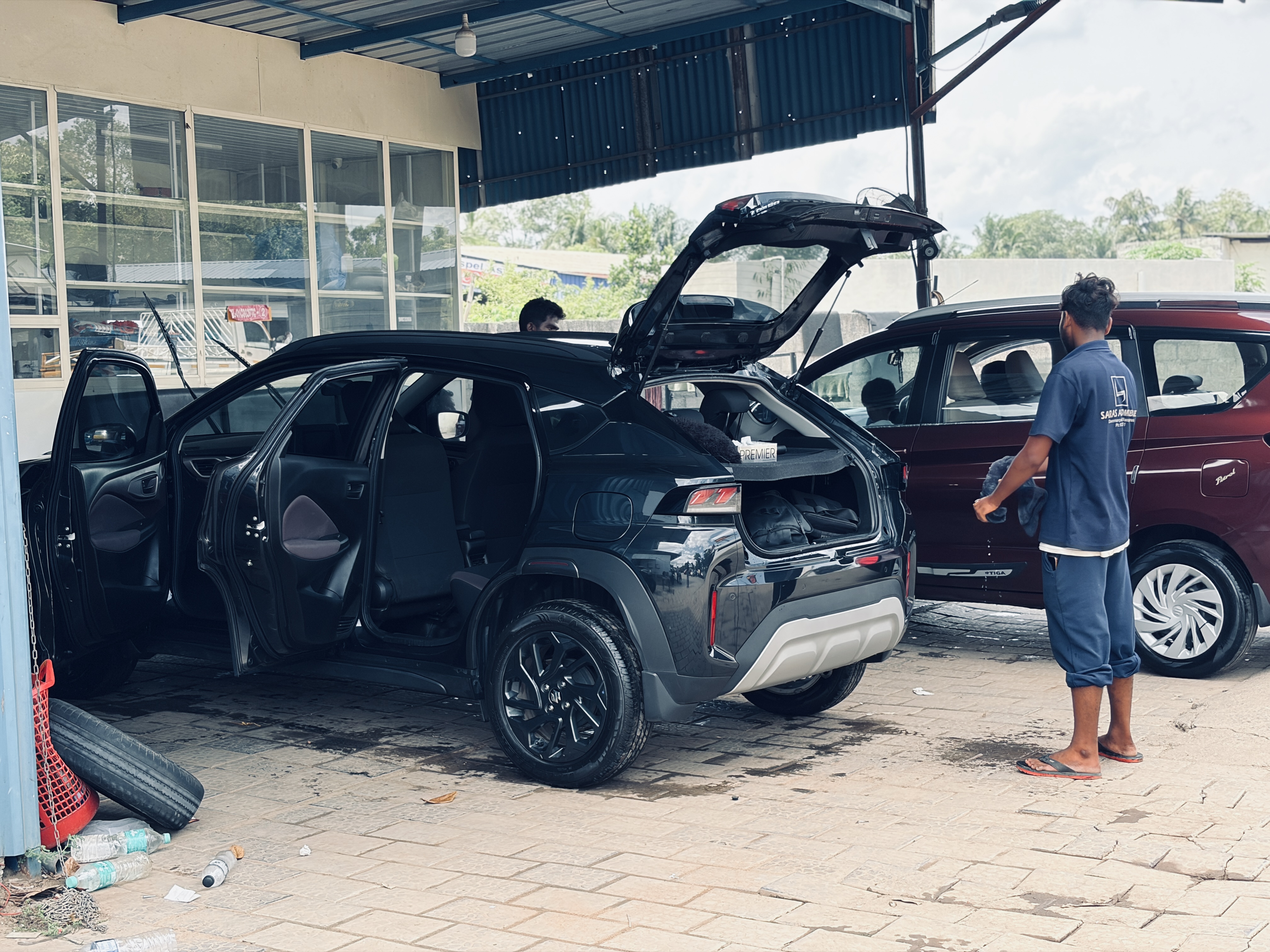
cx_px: 635
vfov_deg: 28.0
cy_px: 476
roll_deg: +2.4
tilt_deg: -2.8
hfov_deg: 36.8
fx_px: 1908
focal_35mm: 52
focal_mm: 5.96
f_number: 1.6
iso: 50
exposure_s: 1/566
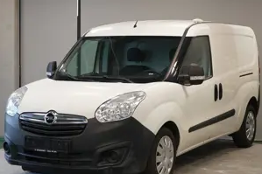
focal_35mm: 82
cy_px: 86
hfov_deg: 24.8
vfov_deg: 16.6
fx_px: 596
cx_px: 148
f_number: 4.5
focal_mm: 51
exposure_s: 1/160
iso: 2000
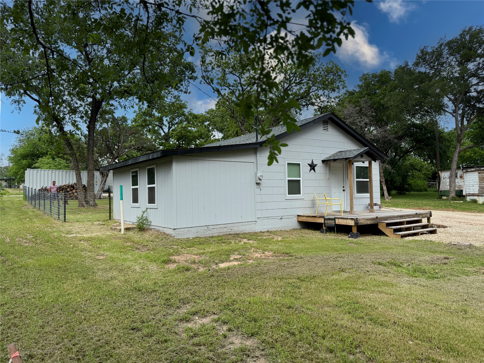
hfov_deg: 71.6
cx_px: 242
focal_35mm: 24
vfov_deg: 56.8
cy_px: 182
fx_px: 336
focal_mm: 6.76
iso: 100
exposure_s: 1/1812
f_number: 1.78
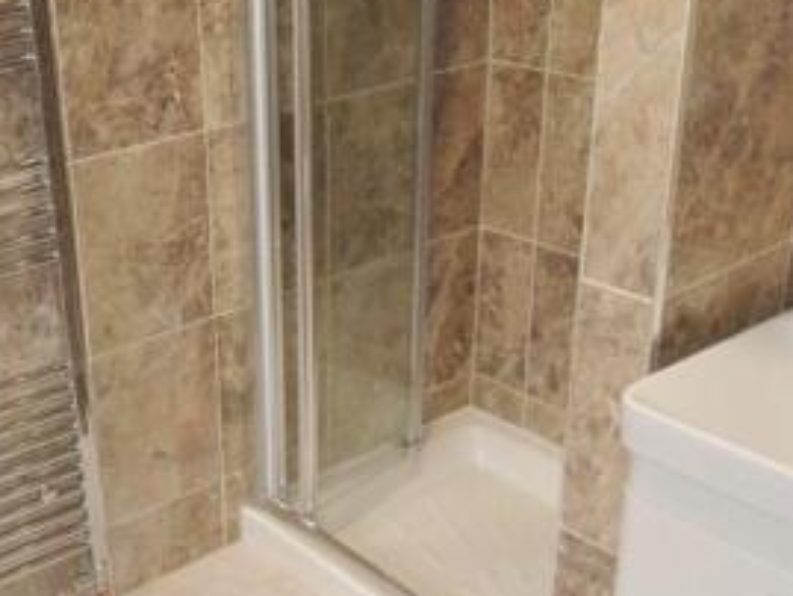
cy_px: 364
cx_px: 172
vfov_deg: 28.0
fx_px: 1192
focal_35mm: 52
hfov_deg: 35.7
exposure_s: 1/40
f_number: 2.8
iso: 360
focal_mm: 4.3
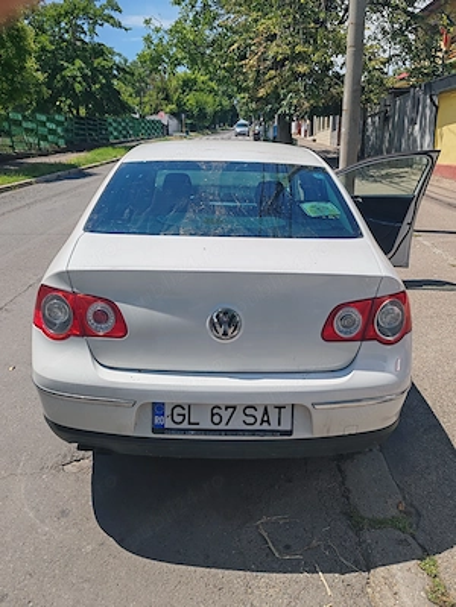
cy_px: 304
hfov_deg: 51.4
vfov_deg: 65.3
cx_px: 228
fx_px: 474
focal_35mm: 27
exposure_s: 1/980
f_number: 1.9
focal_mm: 6.12
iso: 50
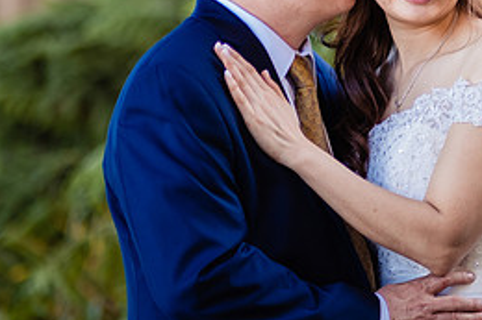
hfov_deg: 9.8
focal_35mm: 209
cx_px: 276
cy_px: 28
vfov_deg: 6.5
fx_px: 2796
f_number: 1.2
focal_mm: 56
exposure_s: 1/400
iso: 160
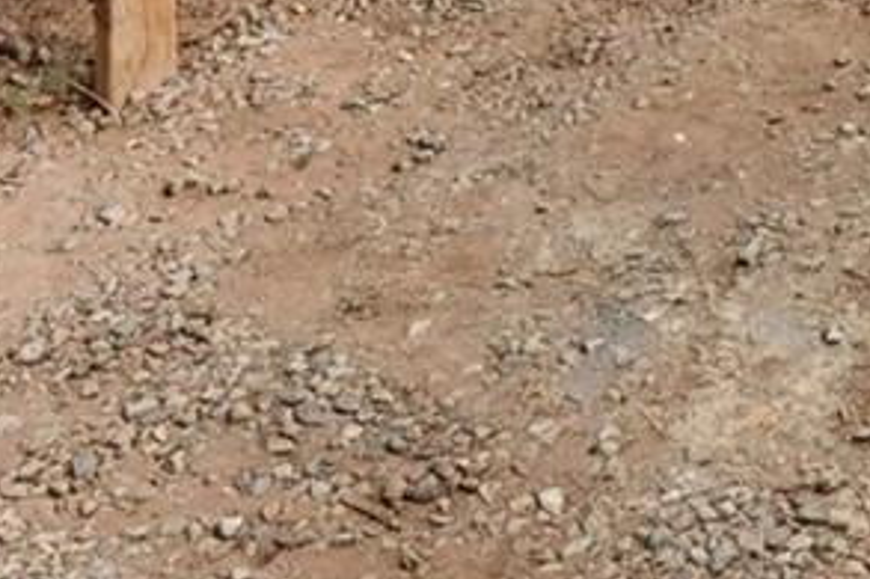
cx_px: 1214
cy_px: -923
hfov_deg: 21.7
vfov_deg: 12.2
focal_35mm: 82
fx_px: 1980
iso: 800
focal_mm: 10
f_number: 8
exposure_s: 1/200
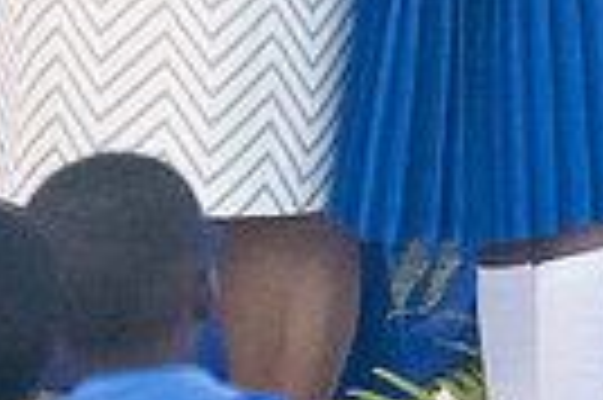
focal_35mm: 867
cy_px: -402
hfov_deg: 2.4
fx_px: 14504
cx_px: 747
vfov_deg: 1.6
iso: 25600
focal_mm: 200
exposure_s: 1/200
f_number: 6.3
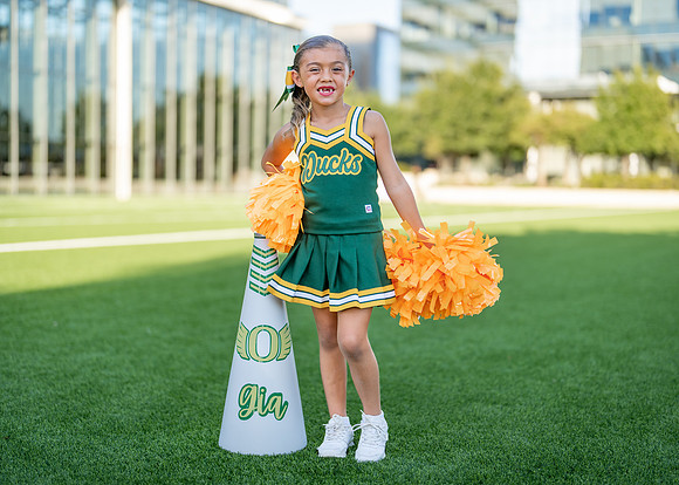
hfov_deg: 37.2
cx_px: 340
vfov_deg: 27.0
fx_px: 1010
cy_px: 242
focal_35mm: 52
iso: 100
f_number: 1.2
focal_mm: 50
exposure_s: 1/1250
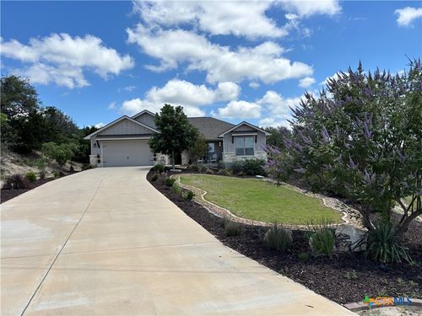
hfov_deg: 67.3
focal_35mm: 26
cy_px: 158
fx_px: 317
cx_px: 211
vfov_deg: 53.1
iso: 50
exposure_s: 1/4255
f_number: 1.6
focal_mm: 5.96
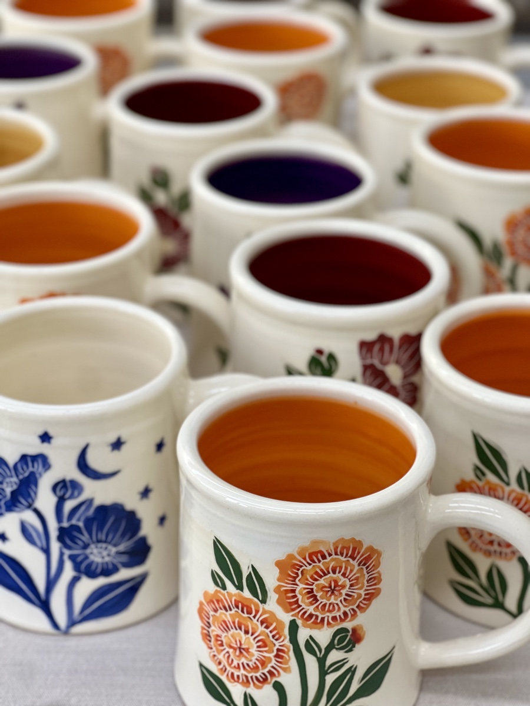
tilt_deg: -28.0
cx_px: 265
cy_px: 353
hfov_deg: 19.1
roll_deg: -2.0
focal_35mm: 77
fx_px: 1572
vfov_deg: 25.3
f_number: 2.8
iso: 100
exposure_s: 1/121
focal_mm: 9
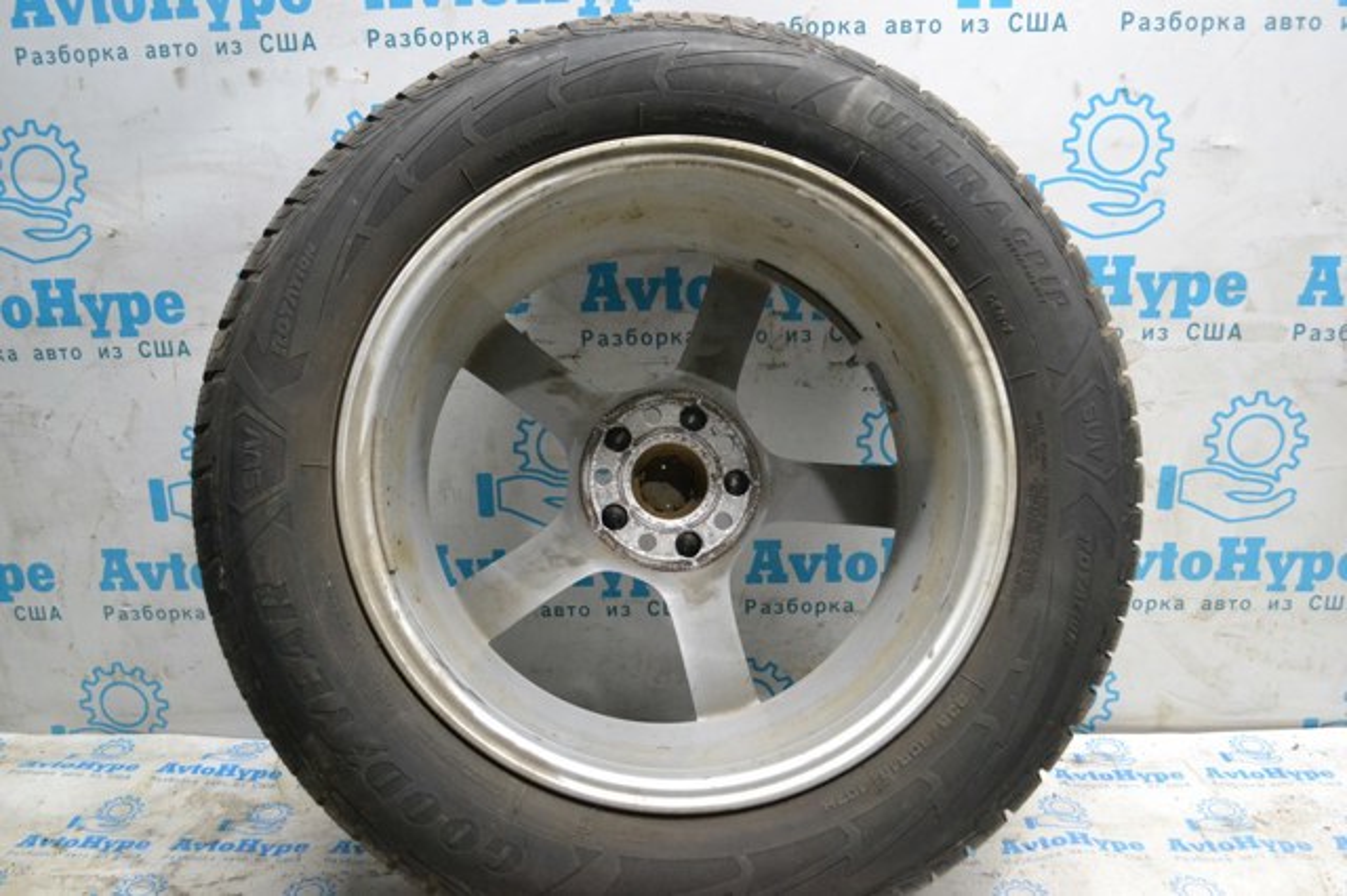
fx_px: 1122
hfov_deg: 62.0
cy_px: 448
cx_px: 674
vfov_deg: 43.6
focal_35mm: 30
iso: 3200
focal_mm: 20
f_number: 3.8
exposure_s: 1/400
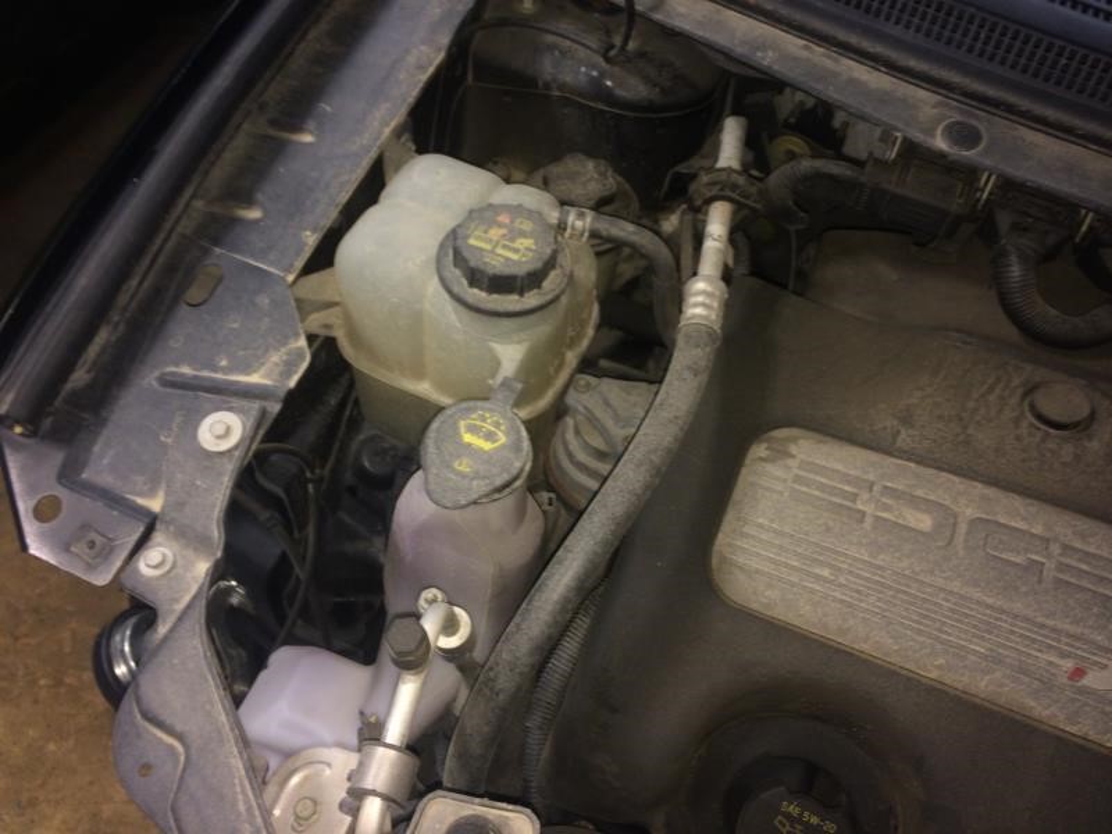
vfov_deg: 48.2
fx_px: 932
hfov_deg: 61.7
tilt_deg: -51.0
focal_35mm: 29
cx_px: 556
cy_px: 417
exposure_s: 1/24
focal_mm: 4.15
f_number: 2.2
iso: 64
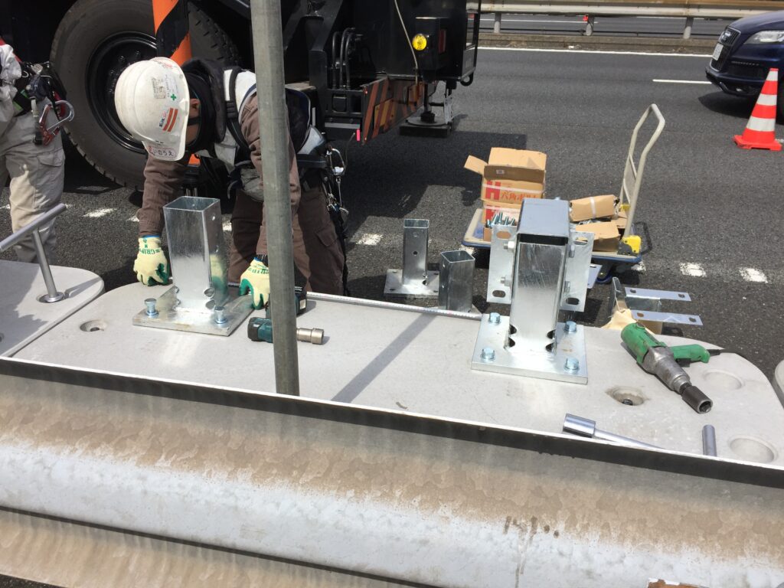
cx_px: 392
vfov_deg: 48.2
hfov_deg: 61.7
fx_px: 657
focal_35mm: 29
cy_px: 294
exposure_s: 1/3300
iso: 32
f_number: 2.2
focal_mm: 4.15
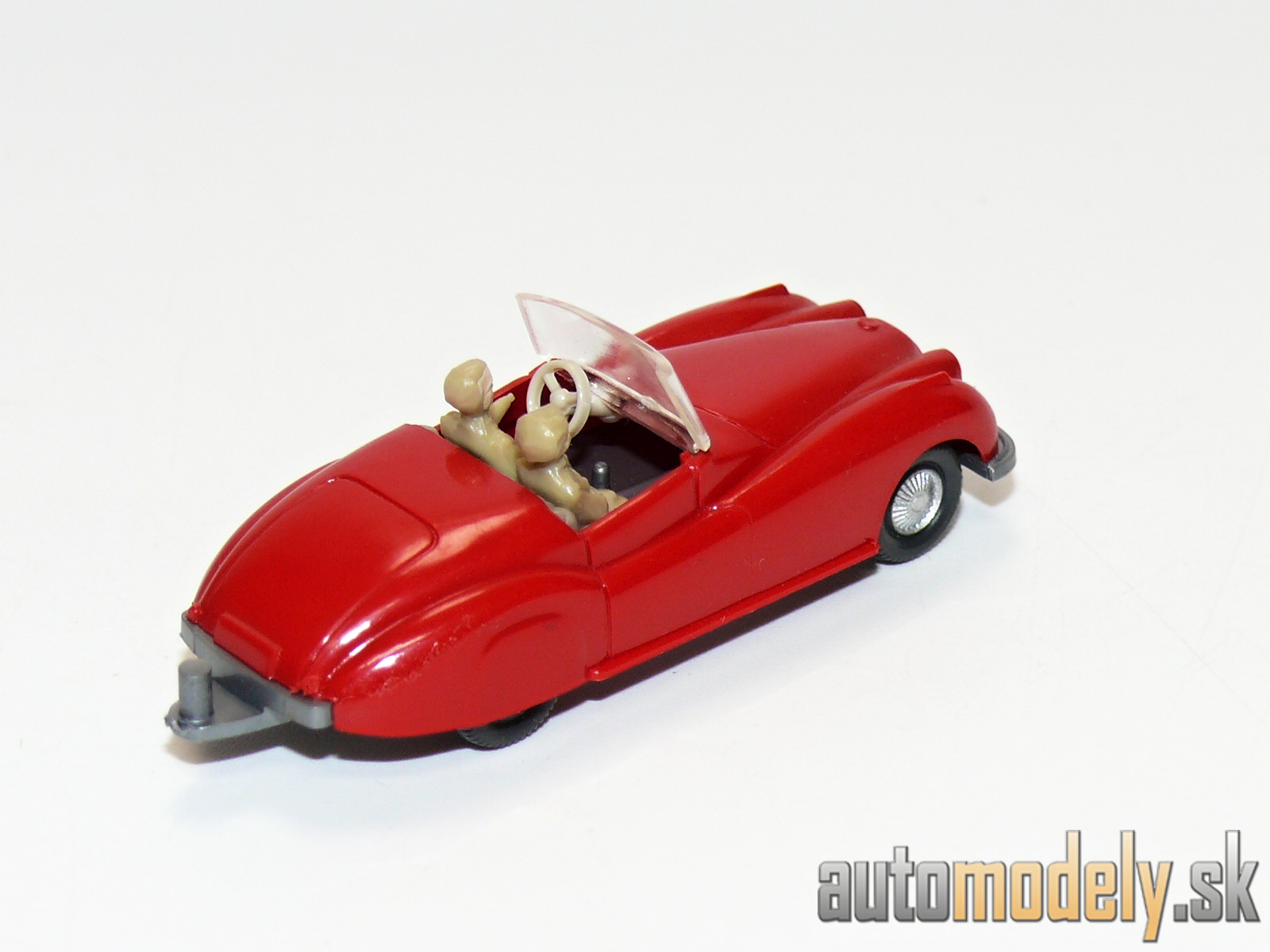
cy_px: 476
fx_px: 4953
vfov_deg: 11.0
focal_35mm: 135
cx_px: 635
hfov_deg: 14.6
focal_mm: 16.2
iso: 100
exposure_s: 1/30
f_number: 4
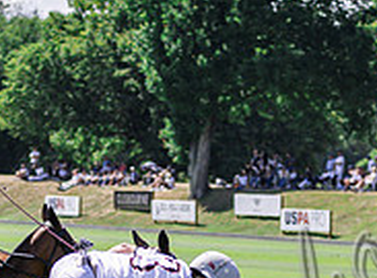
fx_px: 5164
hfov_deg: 4.2
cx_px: 70
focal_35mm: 477
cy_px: 466
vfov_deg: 3.1
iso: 320
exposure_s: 1/2000
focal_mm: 100
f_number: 4.5
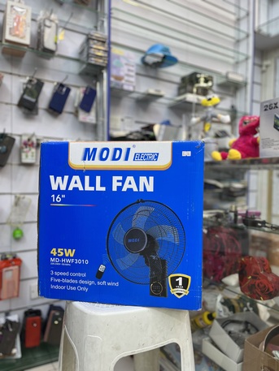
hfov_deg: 53.1
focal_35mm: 26
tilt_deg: -2.6
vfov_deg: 67.3
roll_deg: +0.1
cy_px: 186
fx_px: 279
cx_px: 140
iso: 40
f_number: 1.6
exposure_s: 1/100
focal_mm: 5.1
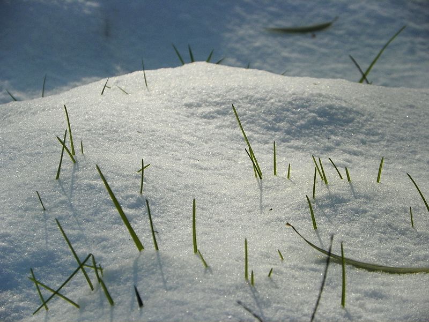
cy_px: 161
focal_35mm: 238
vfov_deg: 6.3
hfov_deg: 8.3
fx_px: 2951
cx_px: 214
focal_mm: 42.3
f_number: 4.5
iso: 100
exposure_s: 1/1250
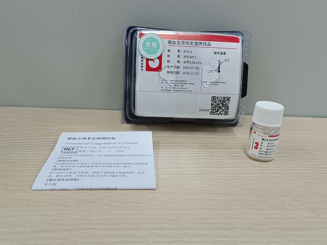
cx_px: 164
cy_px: 122
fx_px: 255
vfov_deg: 51.4
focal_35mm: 27
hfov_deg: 65.3
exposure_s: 1/50
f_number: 1.9
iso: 604
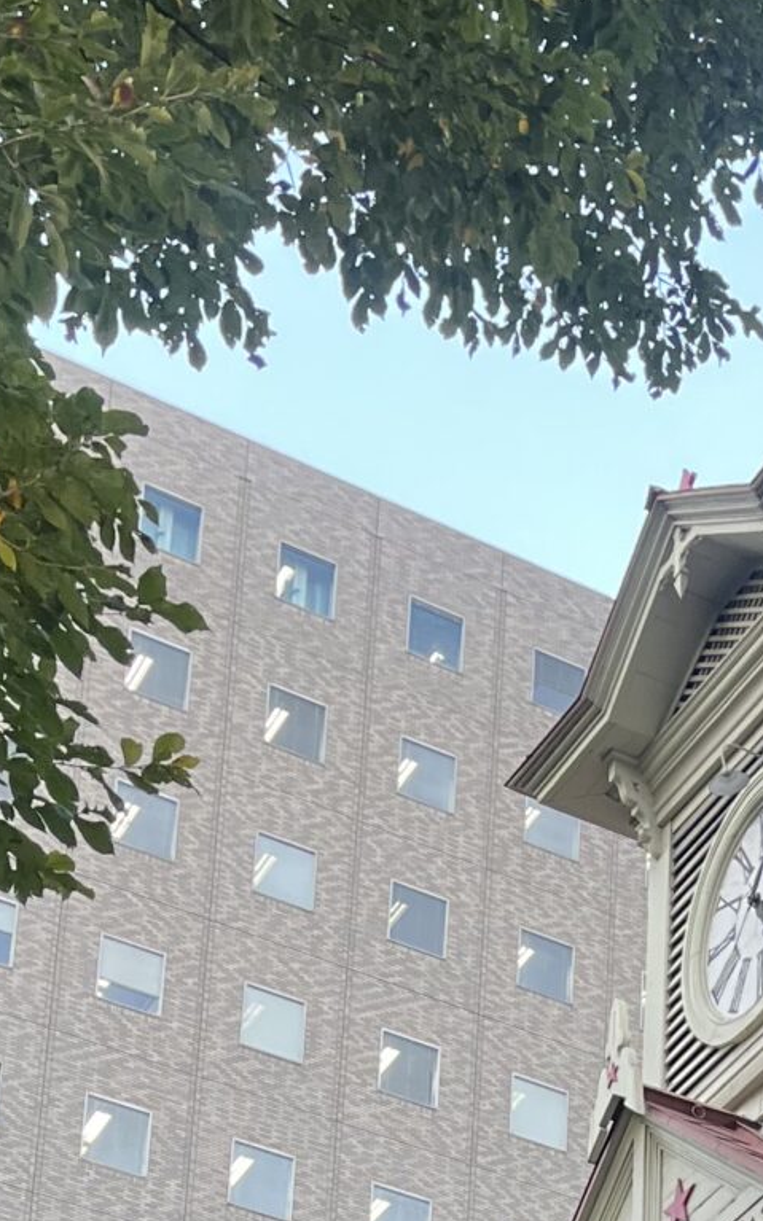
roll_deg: -0.7
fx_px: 3063
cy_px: 1928
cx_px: 796
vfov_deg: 19.2
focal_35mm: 92
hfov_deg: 14.0
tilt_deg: +19.1
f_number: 1.6
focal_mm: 5.1
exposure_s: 1/121
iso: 100
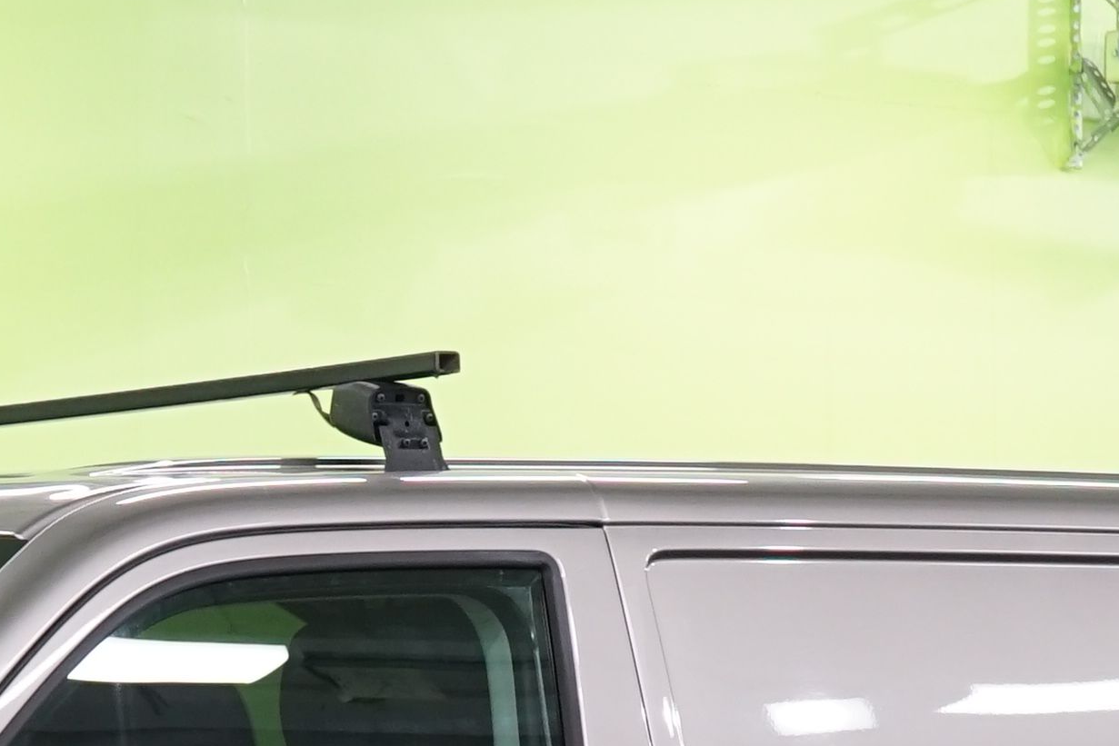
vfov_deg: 5.8
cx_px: 160
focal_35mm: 234
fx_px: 7274
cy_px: 1068
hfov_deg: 8.8
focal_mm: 48
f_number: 5.6
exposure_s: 1/50
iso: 800
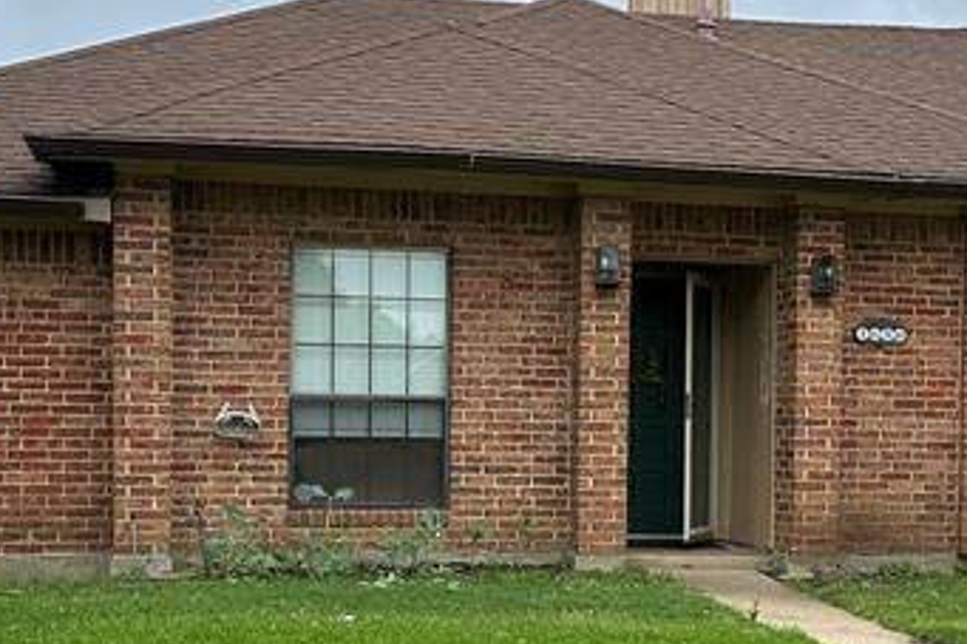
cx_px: 686
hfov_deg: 26.8
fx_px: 2014
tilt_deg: -1.2
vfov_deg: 18.1
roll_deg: -0.3
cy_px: 474
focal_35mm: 75
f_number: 1.78
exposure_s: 1/2028
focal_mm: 6.86
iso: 80
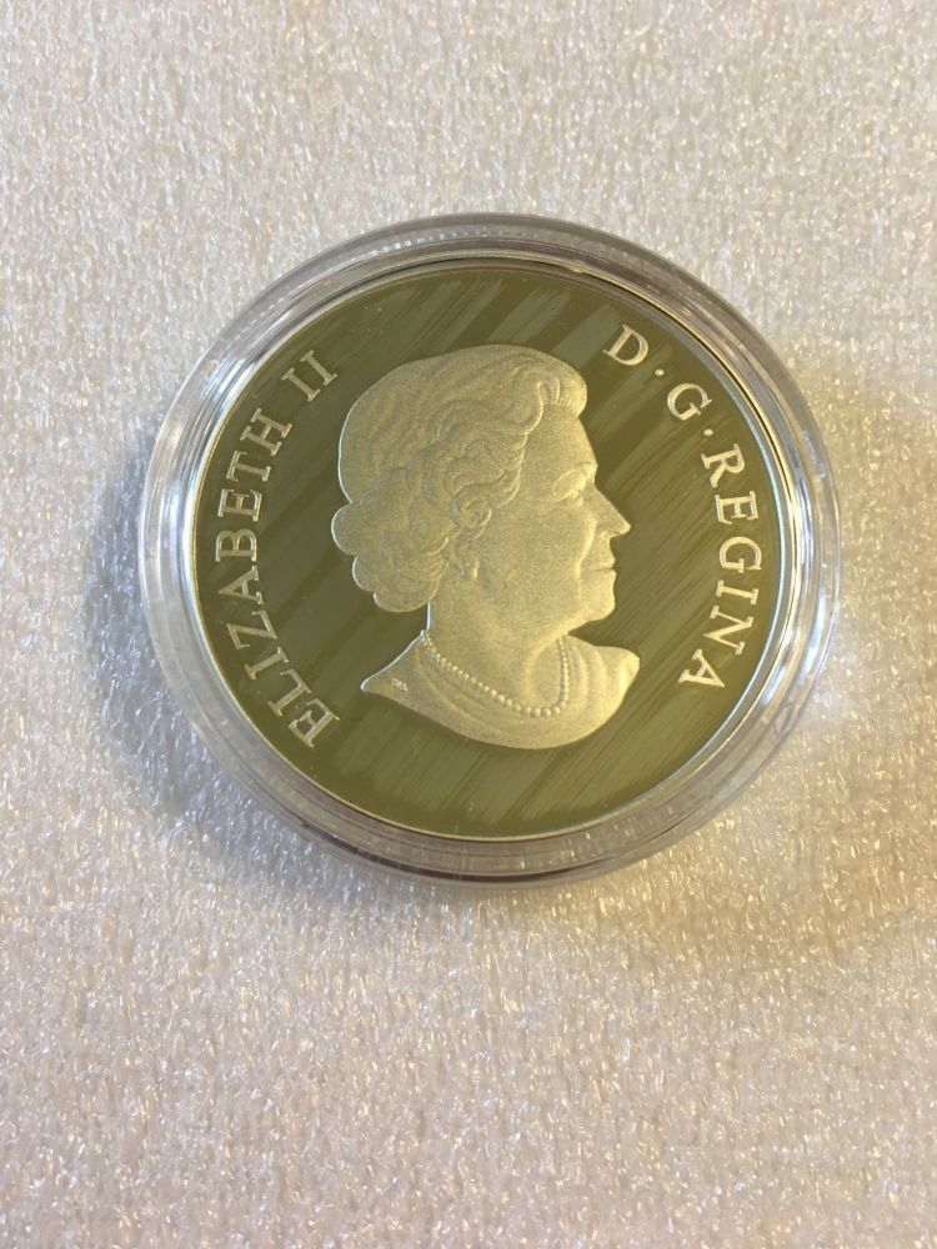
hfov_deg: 48.2
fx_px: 1047
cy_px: 624
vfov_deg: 61.7
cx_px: 468
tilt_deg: -72.0
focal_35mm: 29
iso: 80
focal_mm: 4.15
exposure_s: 1/30
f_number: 2.2
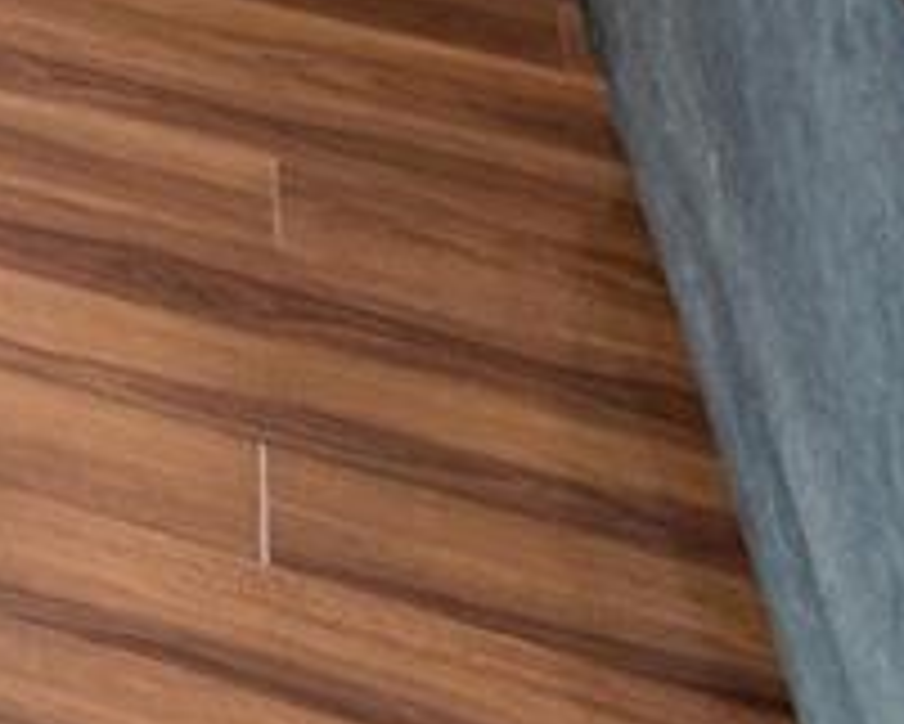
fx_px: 2998
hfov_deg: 11.1
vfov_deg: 9.5
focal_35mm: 112
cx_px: -1781
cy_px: -1650
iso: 100
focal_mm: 10
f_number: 4.5
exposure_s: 1/25
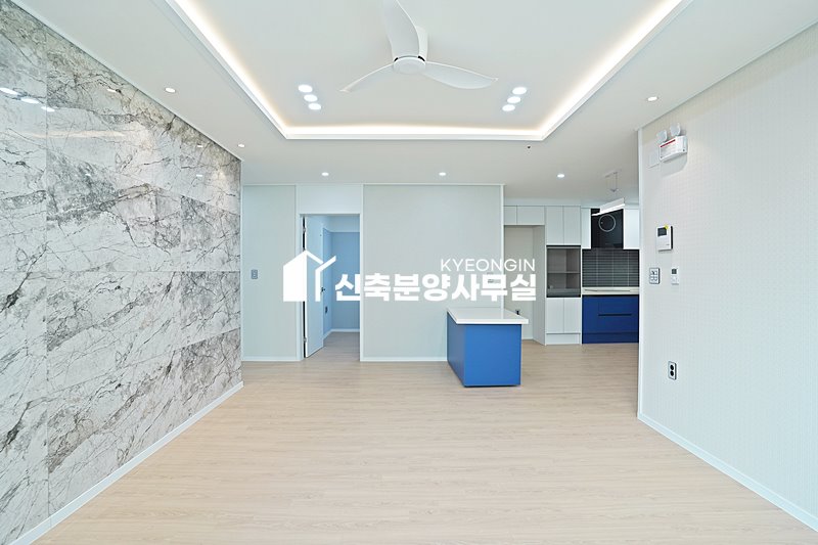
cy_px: 272
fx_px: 386
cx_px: 409
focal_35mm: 17
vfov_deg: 70.4
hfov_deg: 93.3
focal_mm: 17
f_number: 4
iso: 250
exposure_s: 1/160
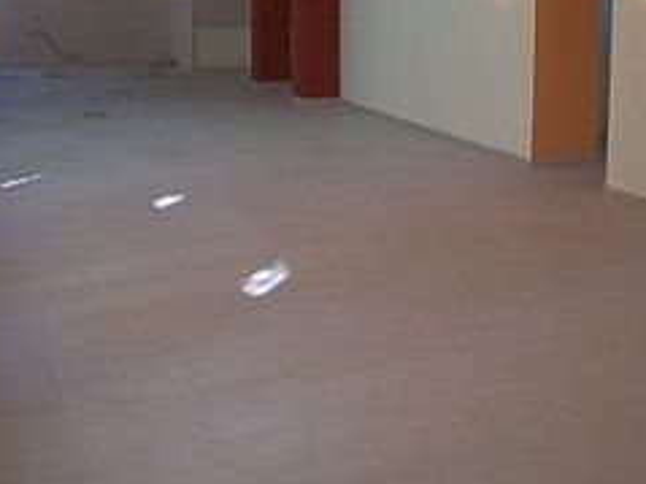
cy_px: 114
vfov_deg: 25.3
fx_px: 1063
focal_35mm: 57
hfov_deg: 33.5
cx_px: 430
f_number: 2.7
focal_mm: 5.6
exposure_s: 1/60
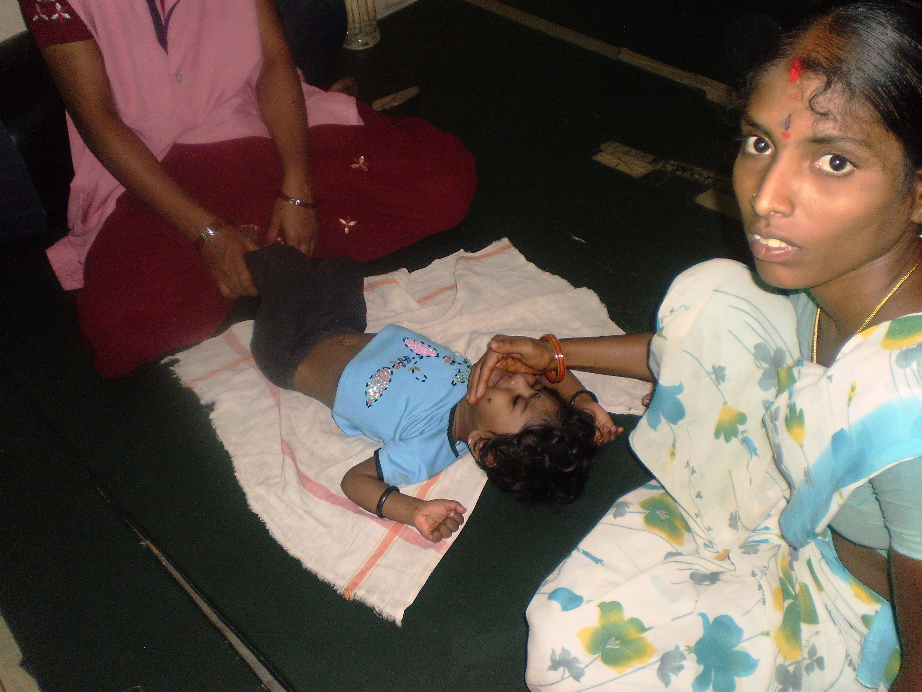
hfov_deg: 51.4
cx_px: 461
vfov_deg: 39.7
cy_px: 346
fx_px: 959
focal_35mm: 36
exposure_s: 1/30
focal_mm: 6.3
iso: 125
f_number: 3.1
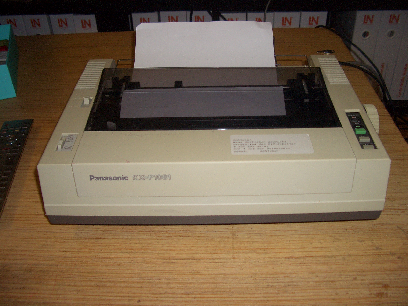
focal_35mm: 35
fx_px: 413
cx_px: 204
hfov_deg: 52.6
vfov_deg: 40.7
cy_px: 153
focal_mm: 5.8
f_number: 2.6
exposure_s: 1/60
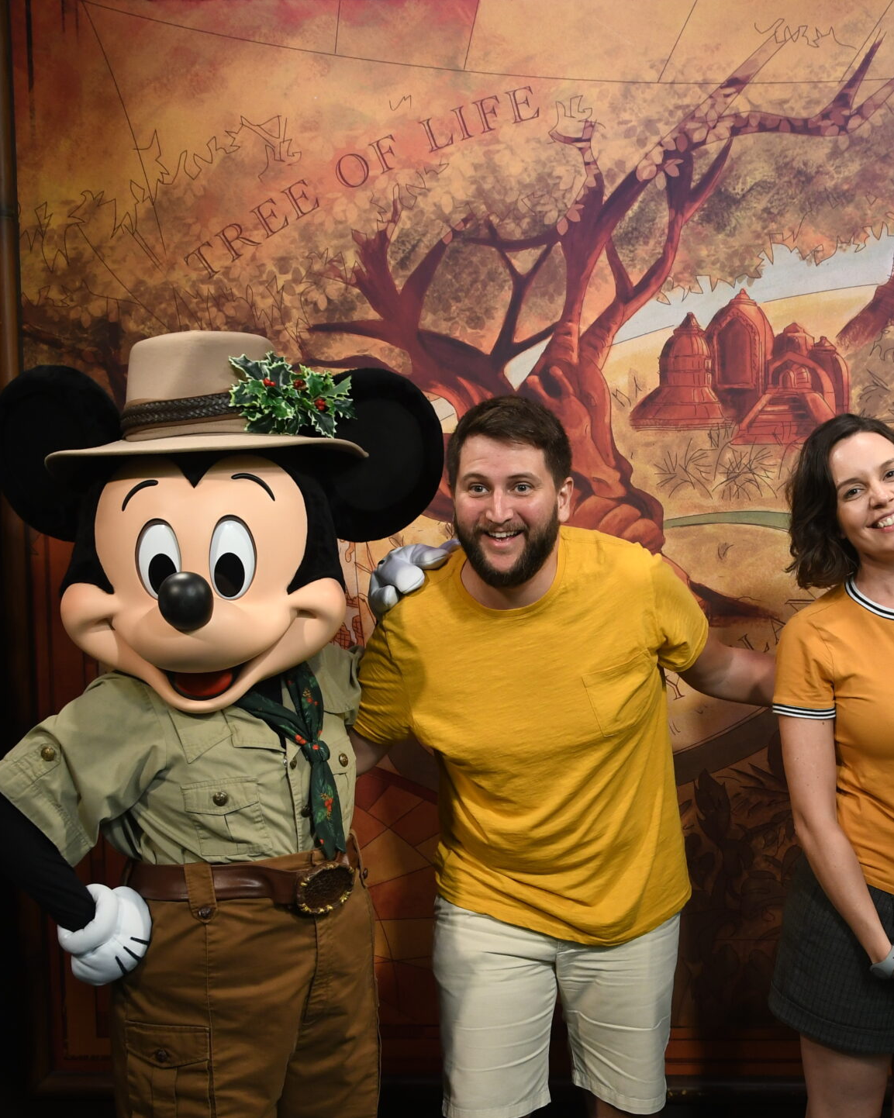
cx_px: 724
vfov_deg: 34.1
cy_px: 661
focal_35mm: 55
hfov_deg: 27.0
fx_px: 1820
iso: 800
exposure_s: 1/125
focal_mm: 22
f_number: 5.6
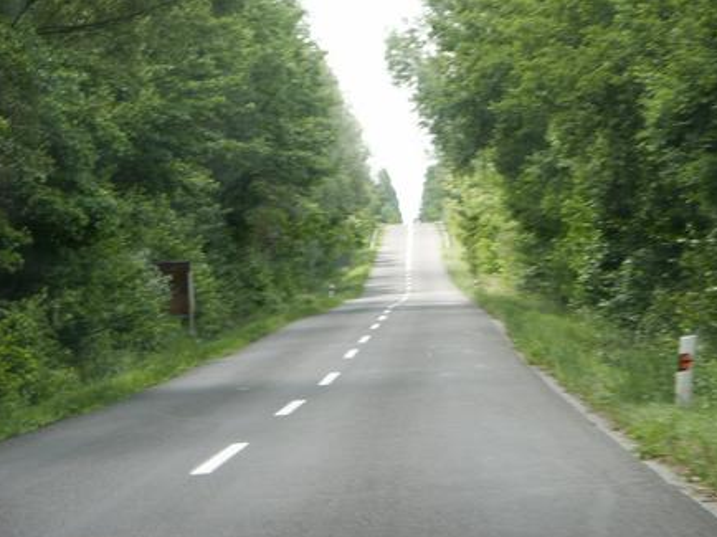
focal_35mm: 173
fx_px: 3581
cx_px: 481
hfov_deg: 11.4
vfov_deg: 8.6
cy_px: 183
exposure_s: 1/180
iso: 64
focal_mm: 25.36
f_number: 3.6
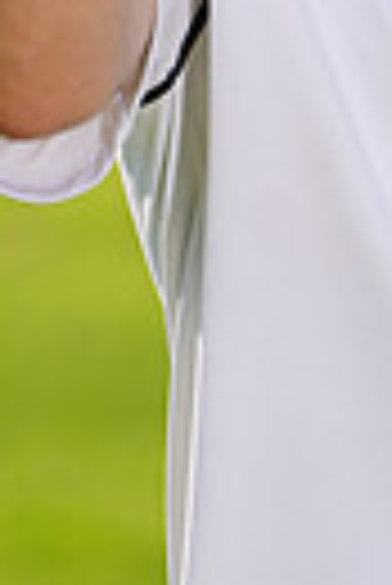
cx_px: 259
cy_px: -382
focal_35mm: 1363
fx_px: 22202
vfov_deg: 1.5
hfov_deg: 1.0
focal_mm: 306
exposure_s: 1/200
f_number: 7.1
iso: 64
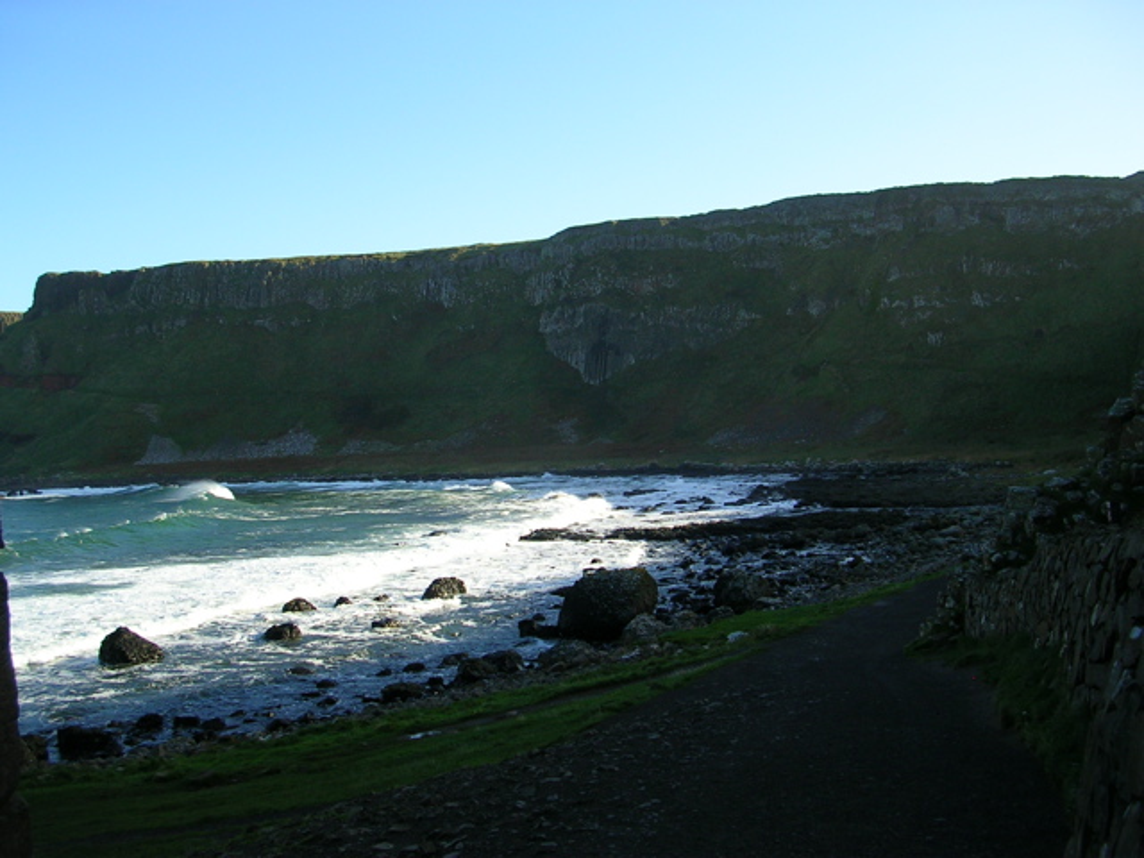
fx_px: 1256
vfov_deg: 37.7
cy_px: 429
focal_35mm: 38
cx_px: 572
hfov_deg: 49.0
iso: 50
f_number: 2.8
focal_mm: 5.8
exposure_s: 1/469
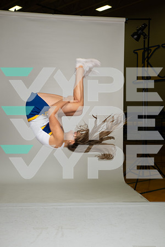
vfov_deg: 41.1
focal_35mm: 48
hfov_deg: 28.1
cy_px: 124
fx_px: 330
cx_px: 82
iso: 800
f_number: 7.1
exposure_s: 1/320
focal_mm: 48
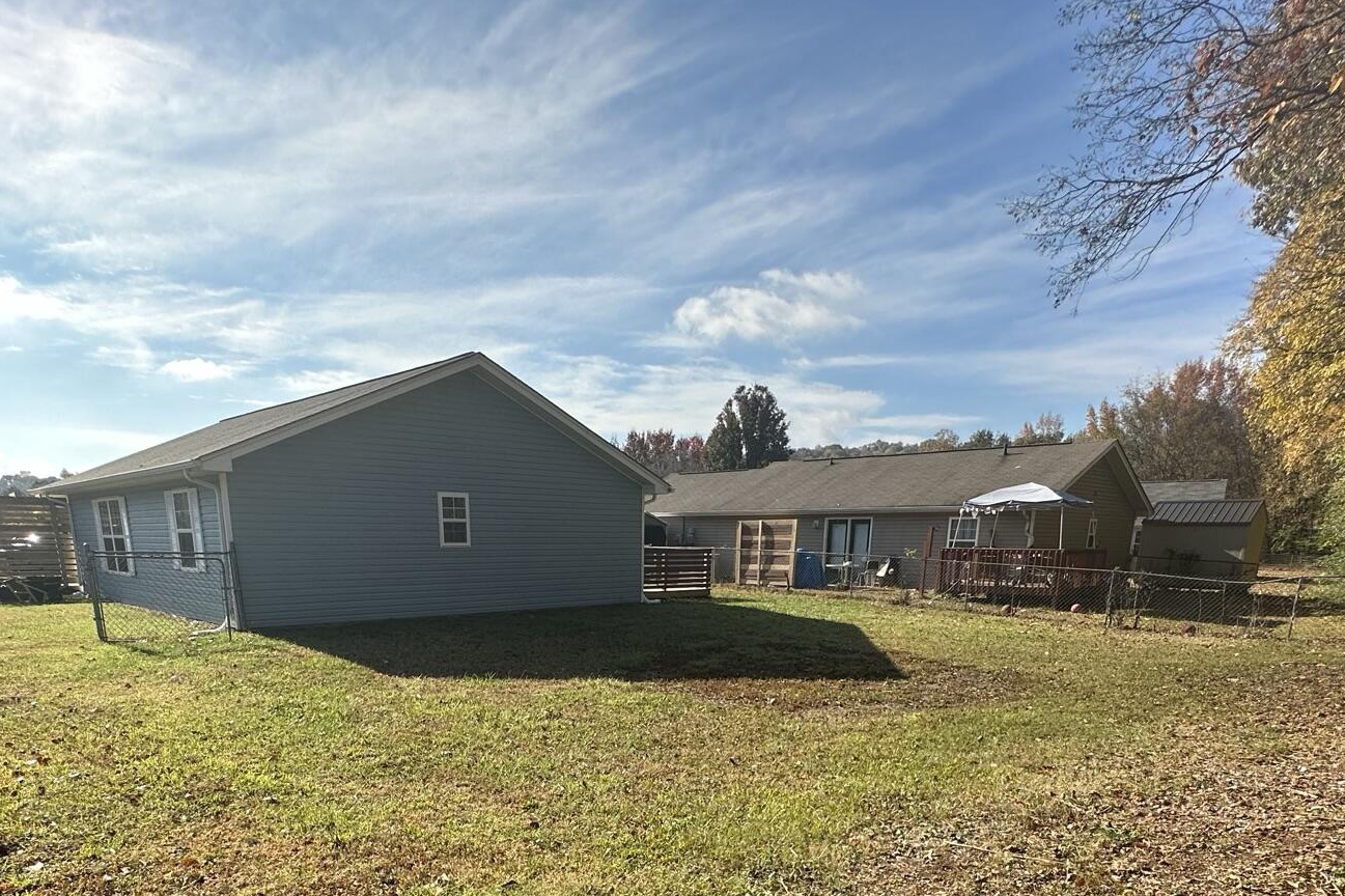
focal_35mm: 23
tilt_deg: -17.0
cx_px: 628
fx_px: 859
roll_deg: -0.4
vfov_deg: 50.0
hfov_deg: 76.0
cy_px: 778
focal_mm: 2.22
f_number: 2.2
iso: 40
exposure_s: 1/824
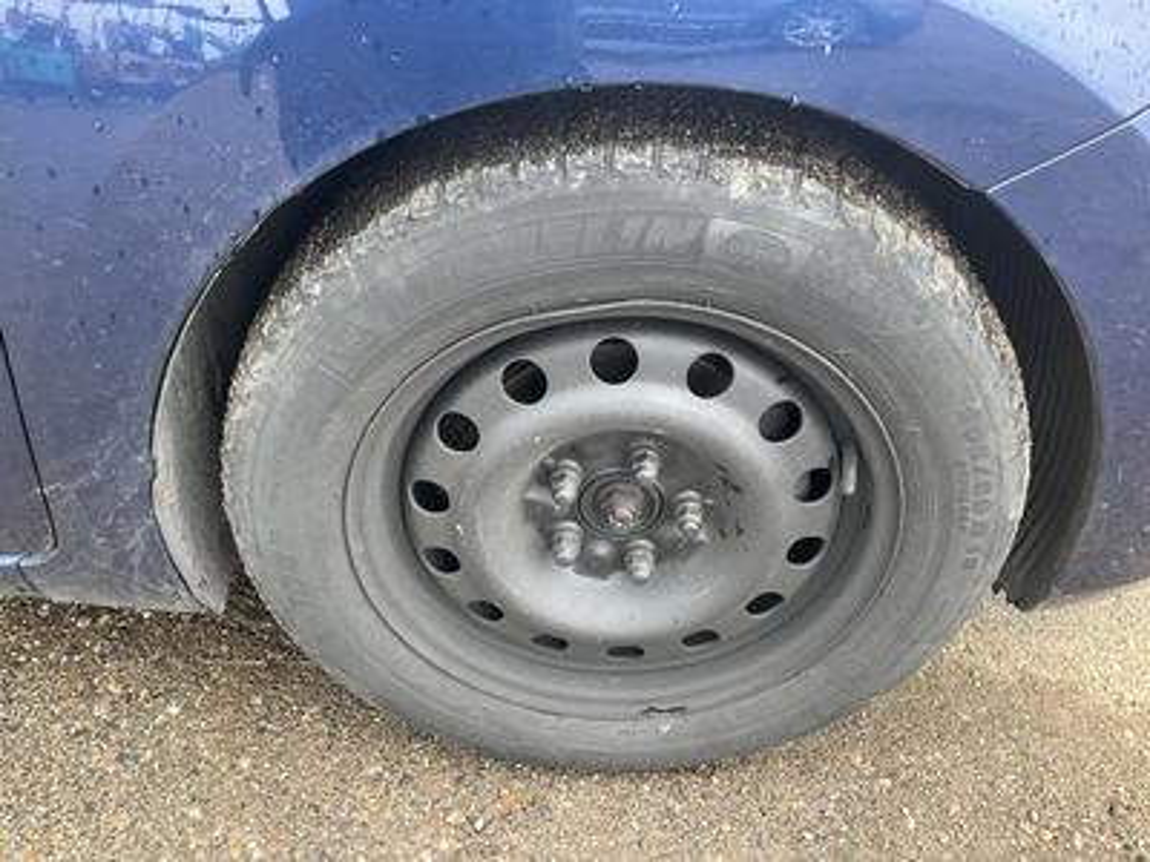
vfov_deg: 48.2
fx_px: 963
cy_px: 431
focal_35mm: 29
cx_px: 575
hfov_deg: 61.7
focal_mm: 3
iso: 25
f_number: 1.8
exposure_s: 1/122
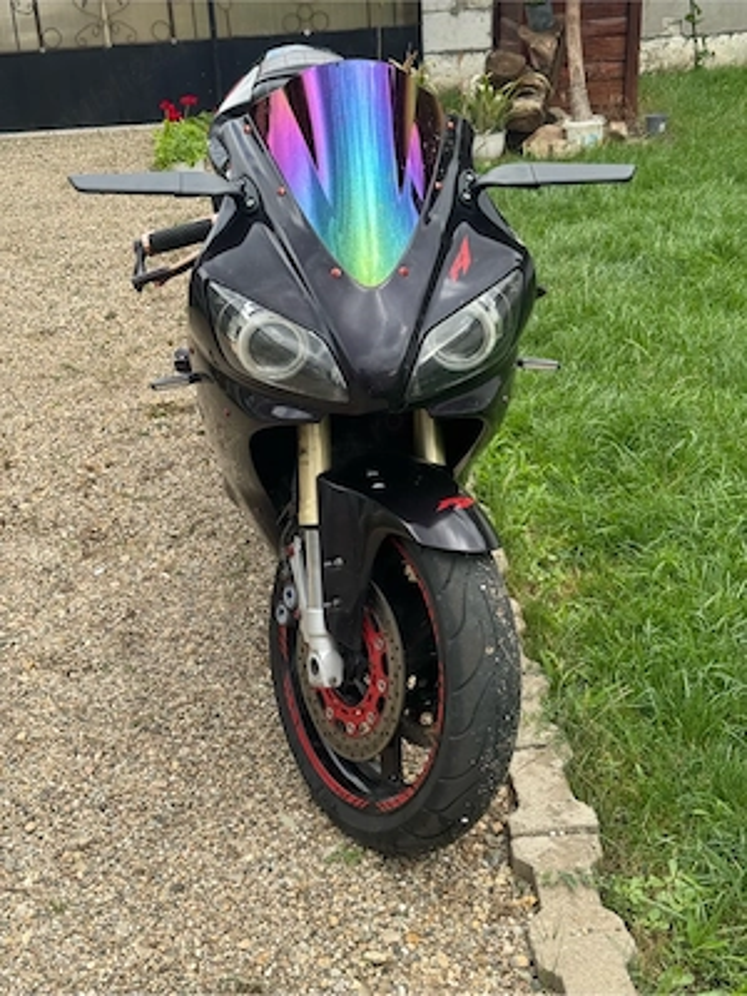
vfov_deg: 39.7
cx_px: 374
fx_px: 1381
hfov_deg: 30.3
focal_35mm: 48
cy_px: 498
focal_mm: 6.76
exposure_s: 1/658
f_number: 1.78
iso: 64
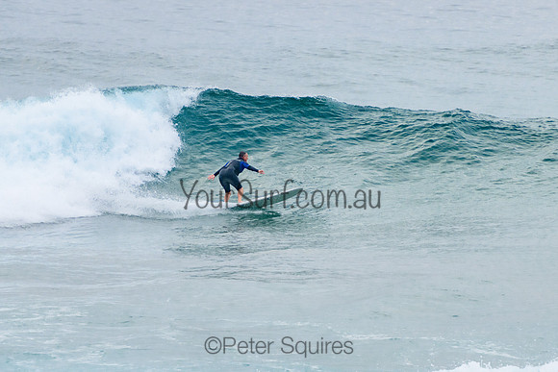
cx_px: 295
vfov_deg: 2.5
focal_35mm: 549
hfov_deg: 3.8
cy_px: 192
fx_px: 8518
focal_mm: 400
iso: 500
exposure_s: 1/1250
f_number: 5.6
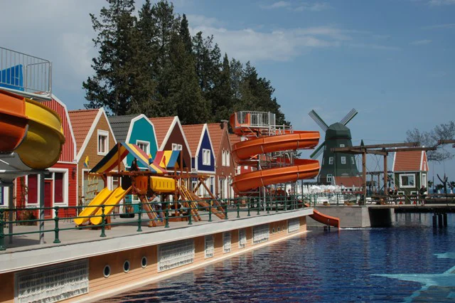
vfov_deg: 31.9
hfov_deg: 46.4
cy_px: 152
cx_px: 228
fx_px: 531
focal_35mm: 42
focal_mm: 28
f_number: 11
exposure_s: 1/500
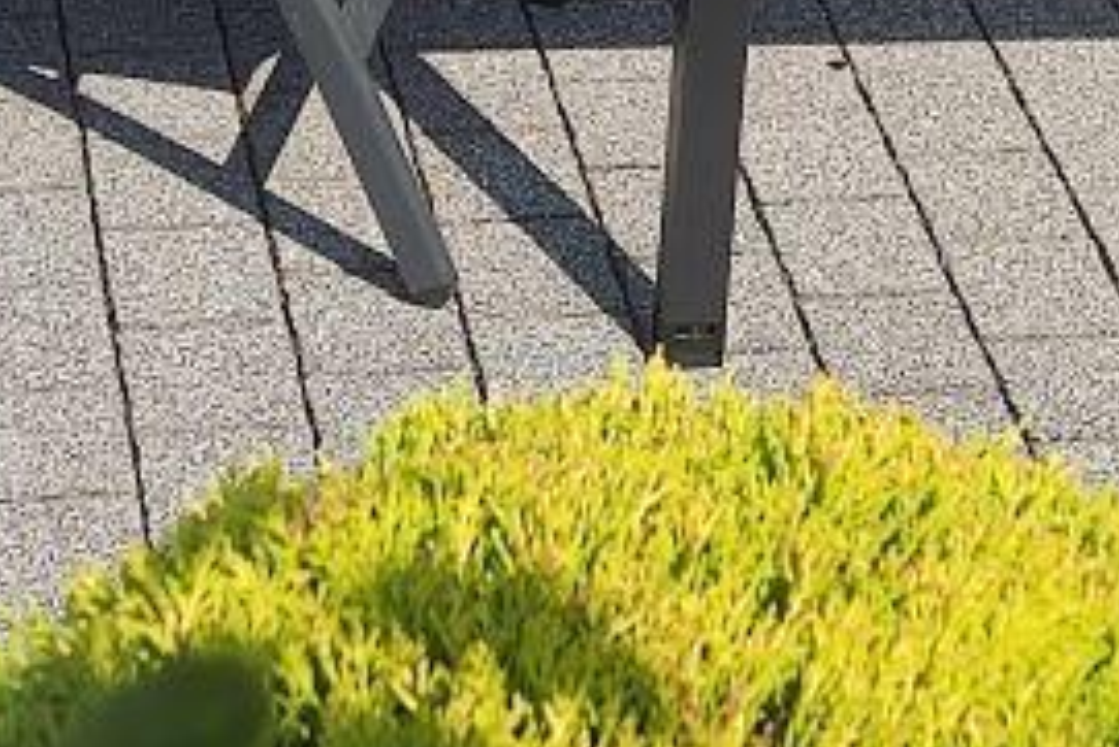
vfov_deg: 9.0
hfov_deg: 13.5
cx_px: 768
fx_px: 4727
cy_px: -62
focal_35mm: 152
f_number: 1.79
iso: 50
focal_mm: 4.71
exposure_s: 1/1327
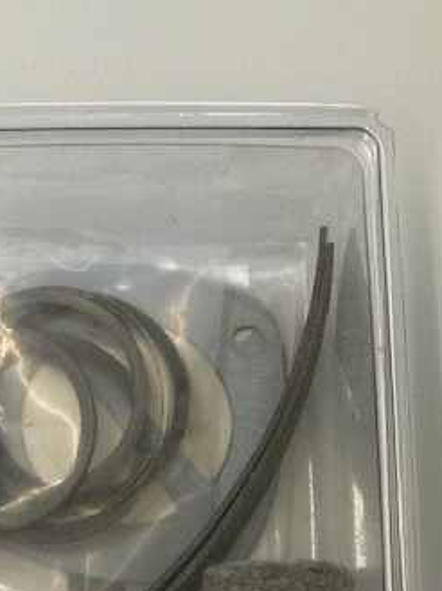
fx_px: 1893
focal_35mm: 111
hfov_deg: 13.3
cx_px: 108
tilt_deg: -78.7
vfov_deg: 17.6
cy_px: 458
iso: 50
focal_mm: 6.6
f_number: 2.8
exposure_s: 1/50
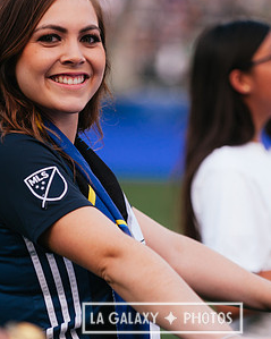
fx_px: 2738
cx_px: 162
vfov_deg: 7.1
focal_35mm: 273
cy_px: 147
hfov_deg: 5.7
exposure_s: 1/640
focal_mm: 150
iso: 250
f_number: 2.8
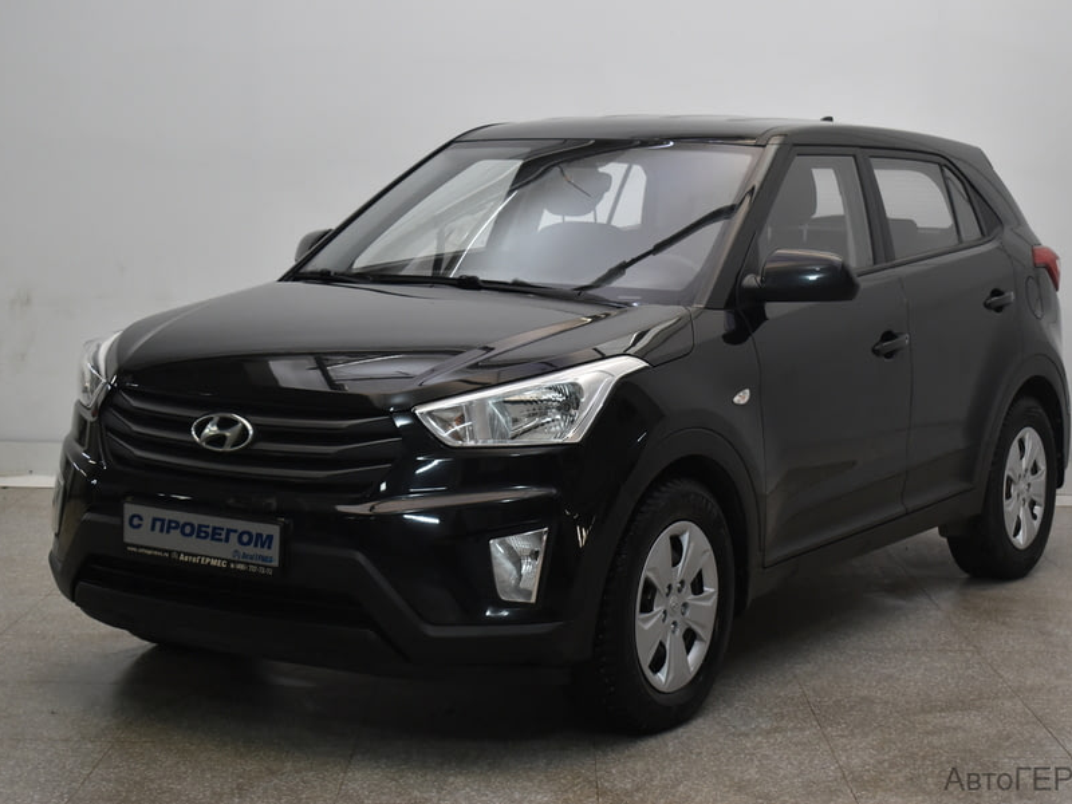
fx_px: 2013
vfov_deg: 22.6
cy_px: 402
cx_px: 555
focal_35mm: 65
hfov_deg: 29.8
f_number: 5.6
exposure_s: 1/80
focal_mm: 40
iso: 800
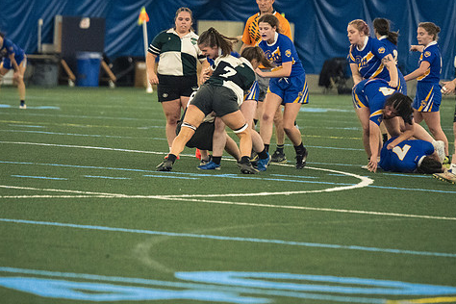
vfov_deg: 3.7
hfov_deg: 5.6
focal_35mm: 367
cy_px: 151
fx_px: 4648
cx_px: 215
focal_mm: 200
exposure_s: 1/500
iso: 10000
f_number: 2.8
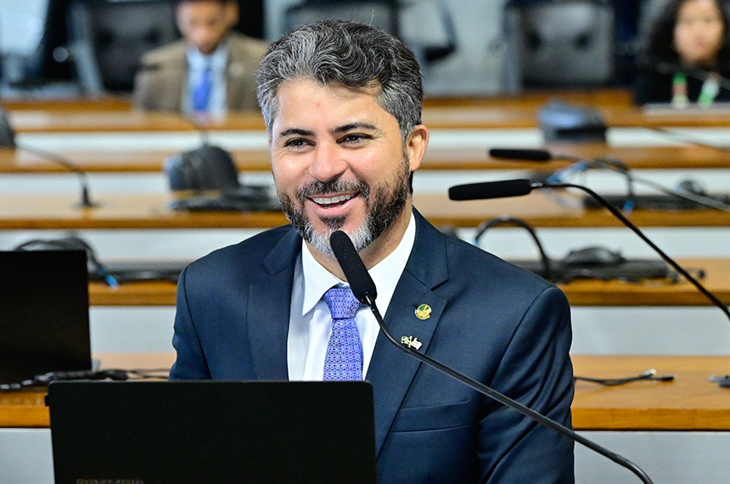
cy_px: 242
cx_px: 365
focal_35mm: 144
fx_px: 2915
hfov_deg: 14.3
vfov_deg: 9.5
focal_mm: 96
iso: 4000
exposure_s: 1/200
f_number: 4
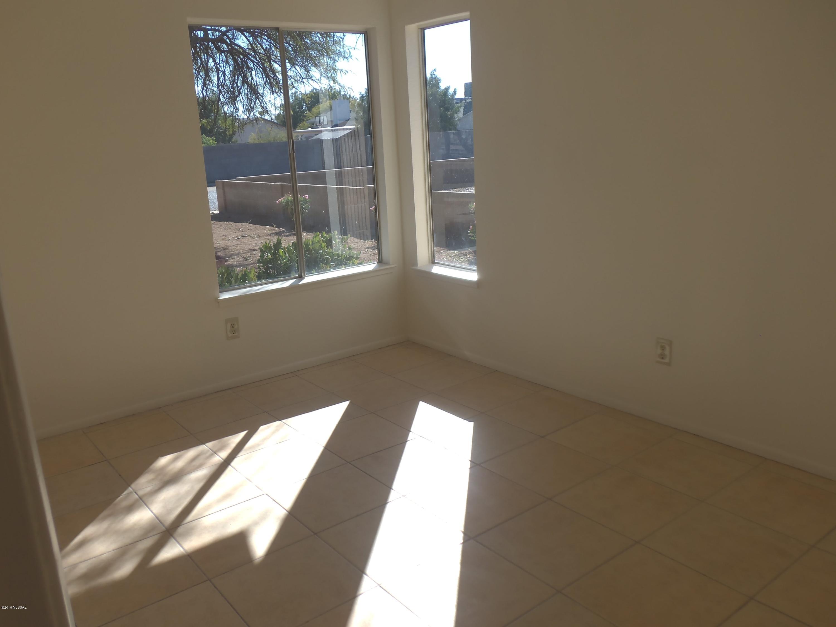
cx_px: 418
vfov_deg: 49.7
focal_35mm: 28
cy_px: 314
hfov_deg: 63.4
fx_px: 676
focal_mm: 5.1
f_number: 3.3
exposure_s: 1/320
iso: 64
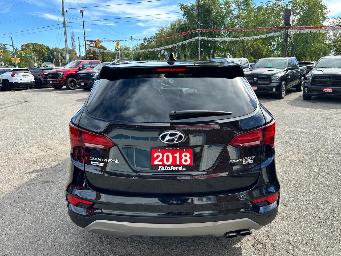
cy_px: 128
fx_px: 236
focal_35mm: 24
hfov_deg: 71.6
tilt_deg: -14.5
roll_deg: +0.8
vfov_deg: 56.8
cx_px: 170
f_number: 1.78
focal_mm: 6.86
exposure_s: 1/1144
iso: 80
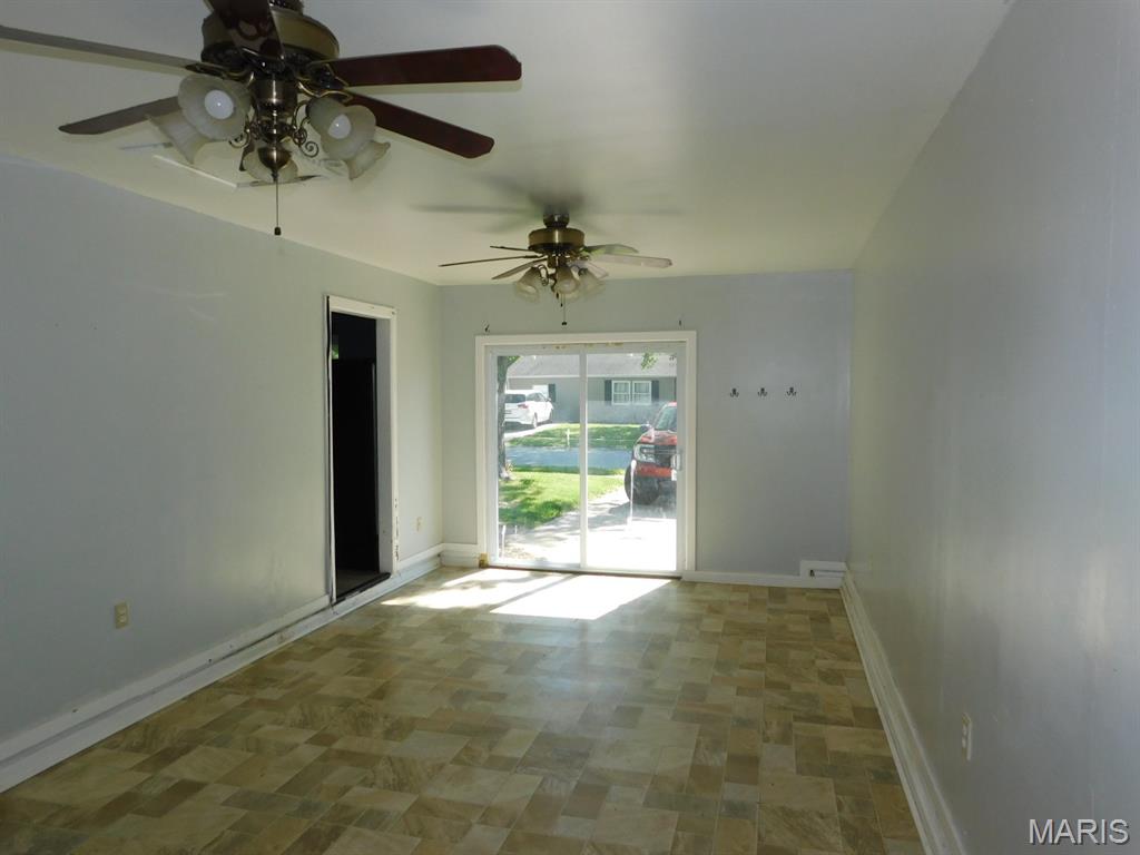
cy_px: 428
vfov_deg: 58.9
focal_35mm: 23
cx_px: 570
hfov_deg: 73.9
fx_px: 757
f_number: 3
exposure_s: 1/250
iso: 125
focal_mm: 4
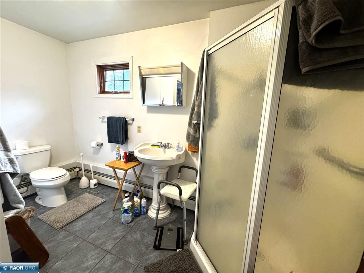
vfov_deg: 85.7
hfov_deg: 102.1
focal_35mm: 14
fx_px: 147
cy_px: 136
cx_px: 182
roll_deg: -1.8
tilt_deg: -9.6
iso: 320
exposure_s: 1/60
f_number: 2.2
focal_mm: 2.22
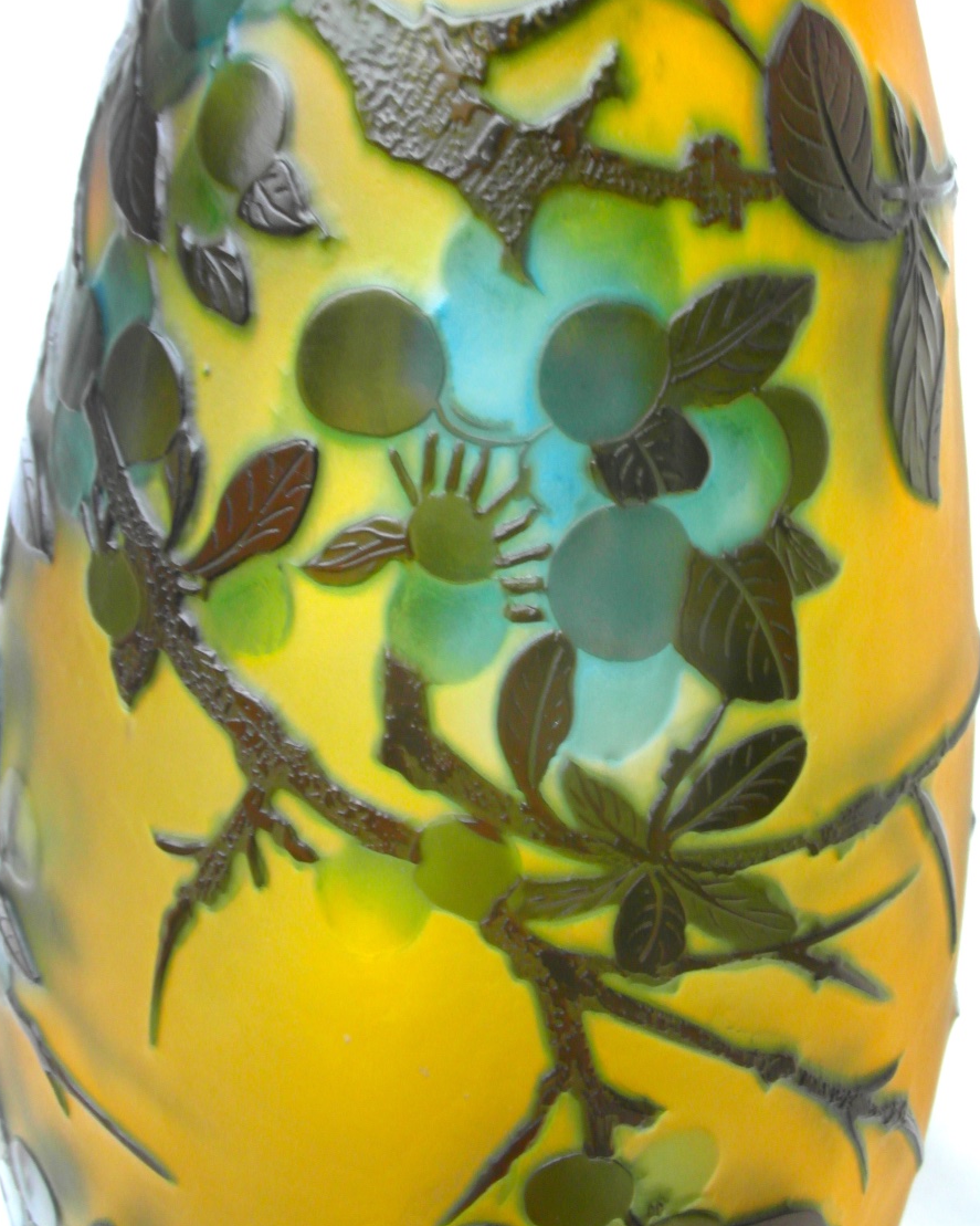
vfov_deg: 33.6
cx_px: 492
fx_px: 2031
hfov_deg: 27.1
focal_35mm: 56
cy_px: 626
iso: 160
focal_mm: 8.7
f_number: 5.8
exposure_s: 1/30
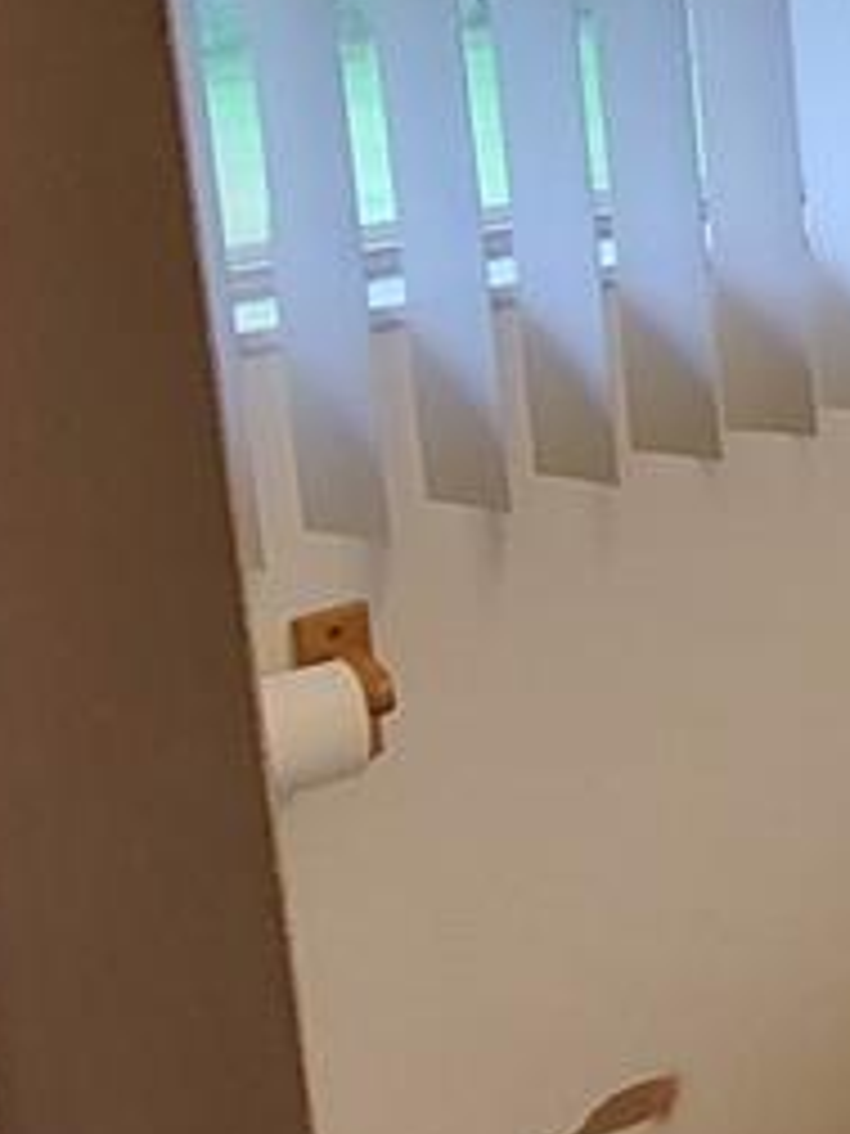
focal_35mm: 62
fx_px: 2030
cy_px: 81
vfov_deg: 29.7
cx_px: 1601
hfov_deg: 18.0
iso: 100
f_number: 2.2
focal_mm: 1.74
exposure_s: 1/60
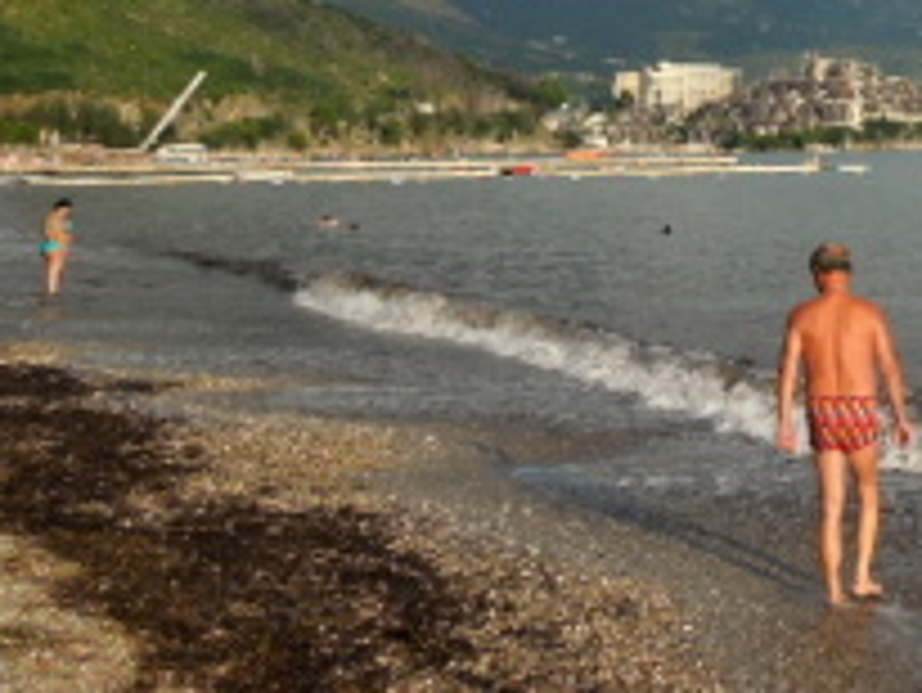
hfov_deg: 28.2
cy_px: -11
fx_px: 1626
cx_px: 1066
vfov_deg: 23.0
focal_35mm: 61
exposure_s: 1/1250
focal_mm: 4.5
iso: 100
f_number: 3.3
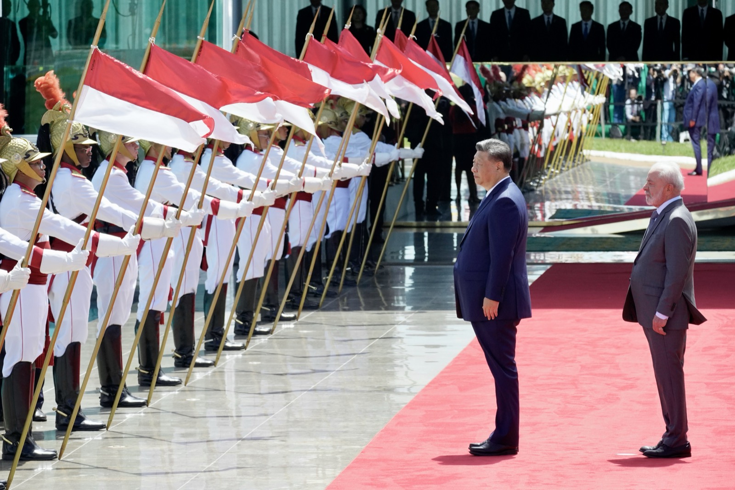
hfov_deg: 7.8
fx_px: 5409
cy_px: 245
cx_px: 368
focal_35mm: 265
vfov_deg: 5.2
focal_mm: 177
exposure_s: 1/1000
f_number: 10
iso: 1250
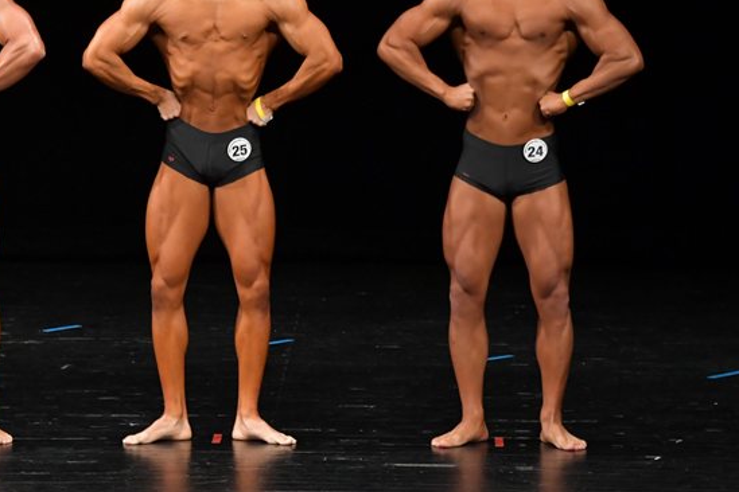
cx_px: 227
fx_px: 7389
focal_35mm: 360
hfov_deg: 5.7
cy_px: 164
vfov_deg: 3.8
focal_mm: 170
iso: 3200
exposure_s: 1/400
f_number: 5.6
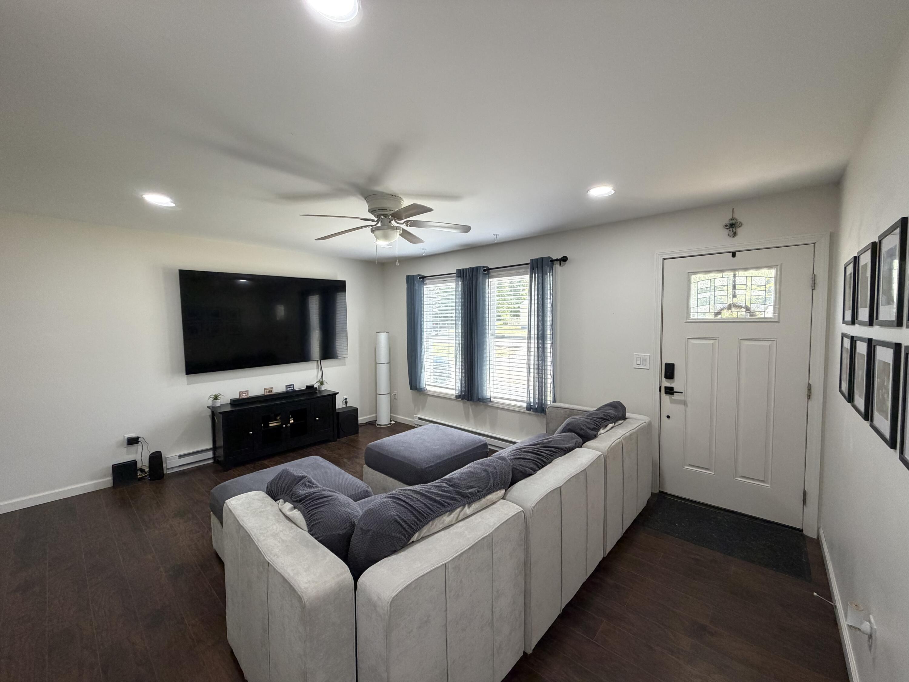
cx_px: 454
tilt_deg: -3.0
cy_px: 341
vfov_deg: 85.7
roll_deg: +0.7
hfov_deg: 102.1
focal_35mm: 14
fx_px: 368
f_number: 2.2
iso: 320
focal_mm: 2.22
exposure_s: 1/121
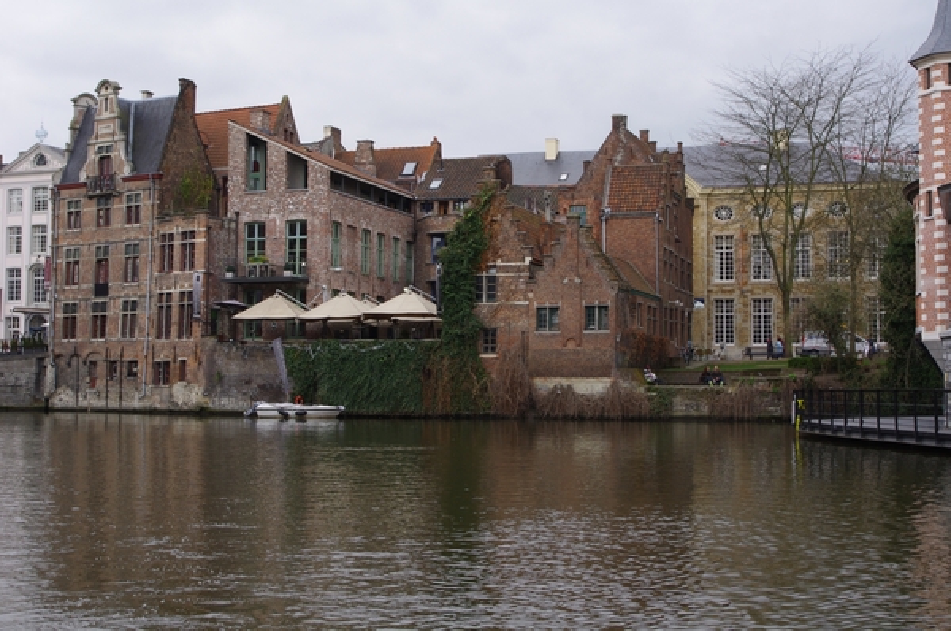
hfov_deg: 38.2
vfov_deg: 25.9
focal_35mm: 52
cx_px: 476
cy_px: 316
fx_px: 1371
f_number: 8
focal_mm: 35
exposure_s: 1/60
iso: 200
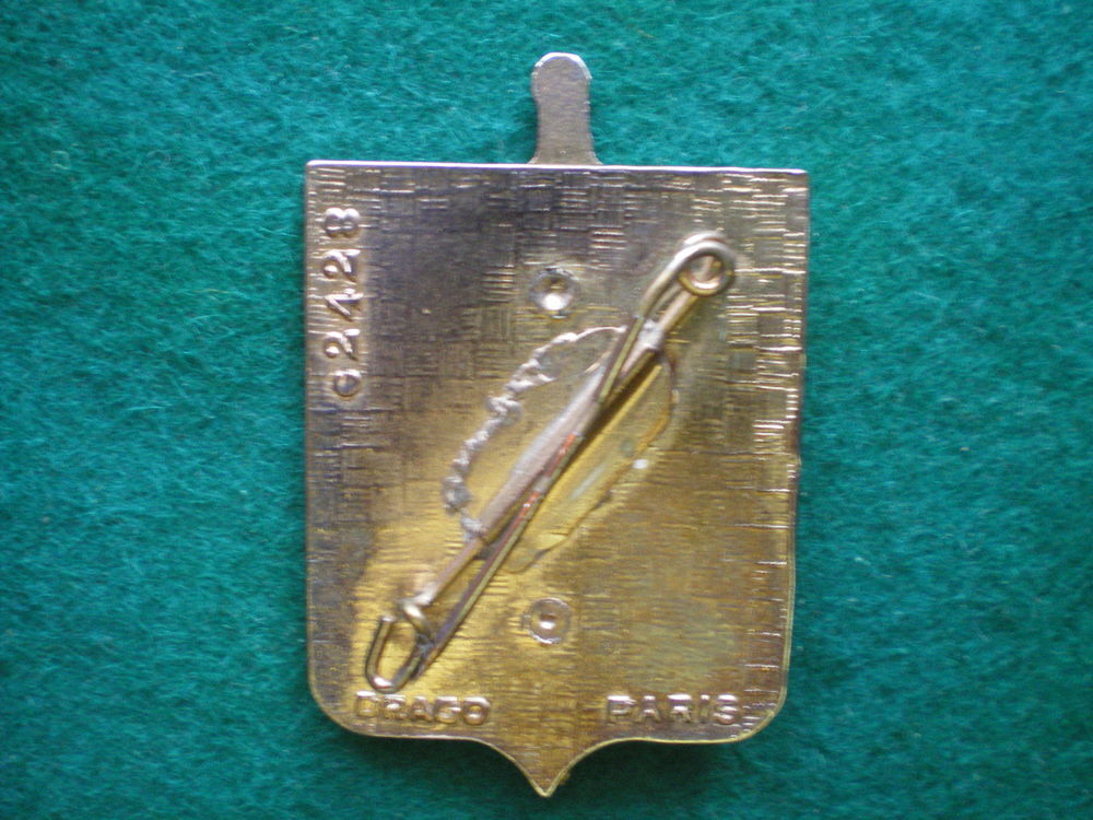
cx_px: 546
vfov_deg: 37.7
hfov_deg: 49.0
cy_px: 410
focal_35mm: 38
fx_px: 1200
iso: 400
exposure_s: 1/13
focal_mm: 6.3
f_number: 3.1
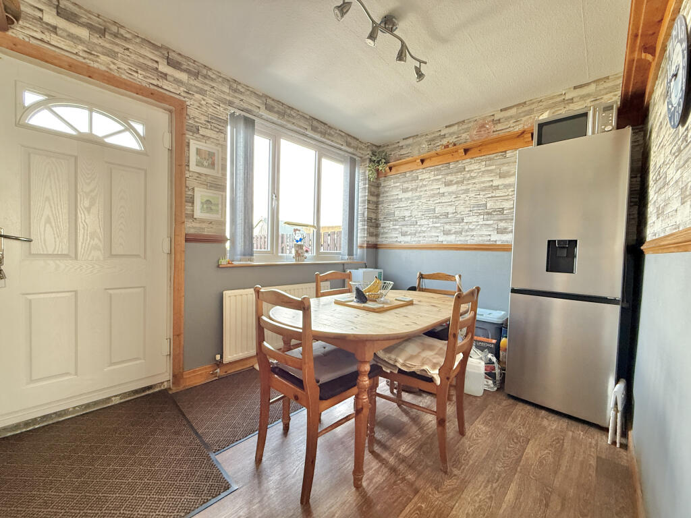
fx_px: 279
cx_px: 346
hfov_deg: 102.1
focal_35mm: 14
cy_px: 259
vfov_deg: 85.7
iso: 400
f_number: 2.2
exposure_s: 1/64
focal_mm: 2.22
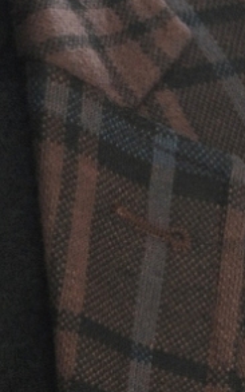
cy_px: 313
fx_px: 8455
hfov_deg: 1.7
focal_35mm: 791
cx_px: -211
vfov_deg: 2.7
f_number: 5.6
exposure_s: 1/125
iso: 2500
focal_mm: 120
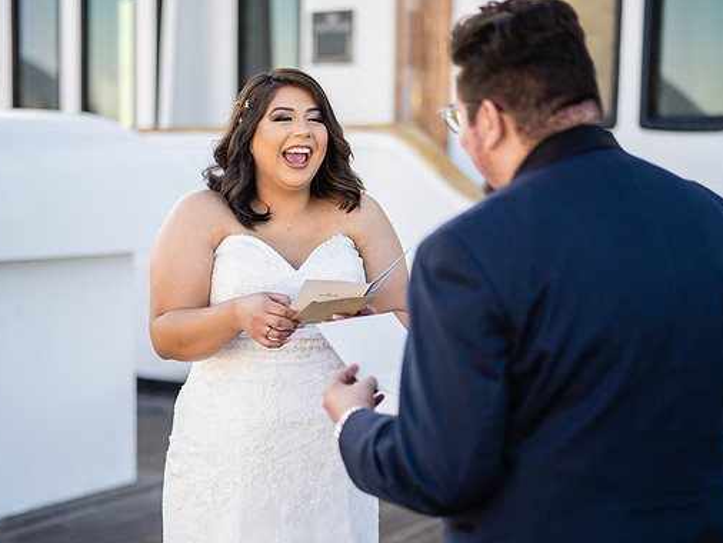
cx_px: 311
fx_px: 1316
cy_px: 312
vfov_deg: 23.3
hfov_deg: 30.7
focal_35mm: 63
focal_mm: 50
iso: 200
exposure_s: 1/2500
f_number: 1.4
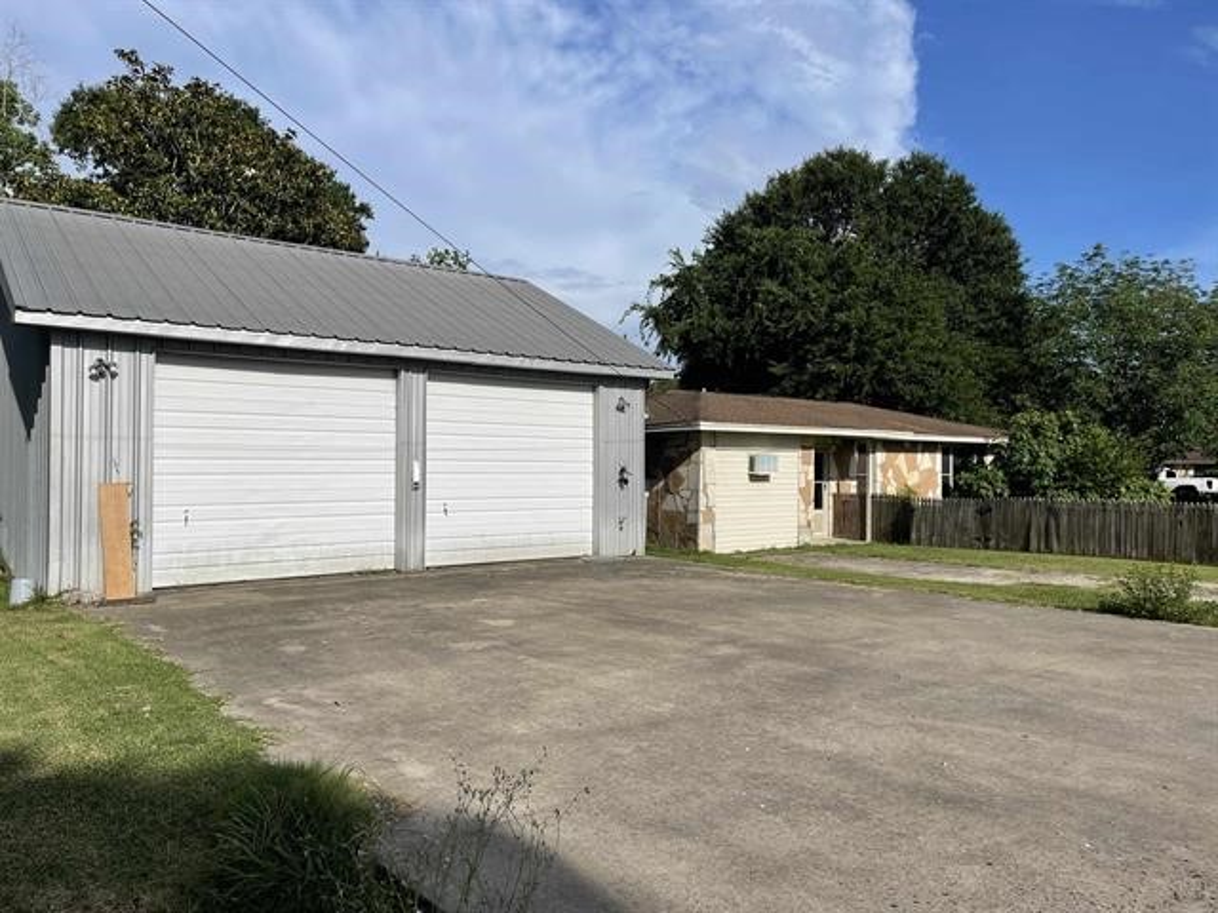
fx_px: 915
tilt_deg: +0.0
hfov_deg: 67.3
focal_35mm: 26
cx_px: 609
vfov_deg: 53.1
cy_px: 456
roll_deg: -0.6
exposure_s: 1/6993
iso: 32
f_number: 1.6
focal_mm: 5.1
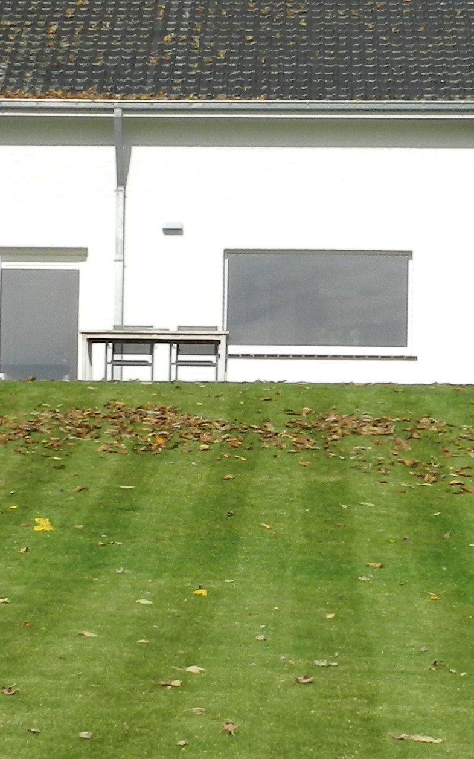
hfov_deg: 12.1
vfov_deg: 19.2
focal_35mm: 108
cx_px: 234
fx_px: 2232
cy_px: 493
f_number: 5
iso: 160
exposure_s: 1/800
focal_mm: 5.6
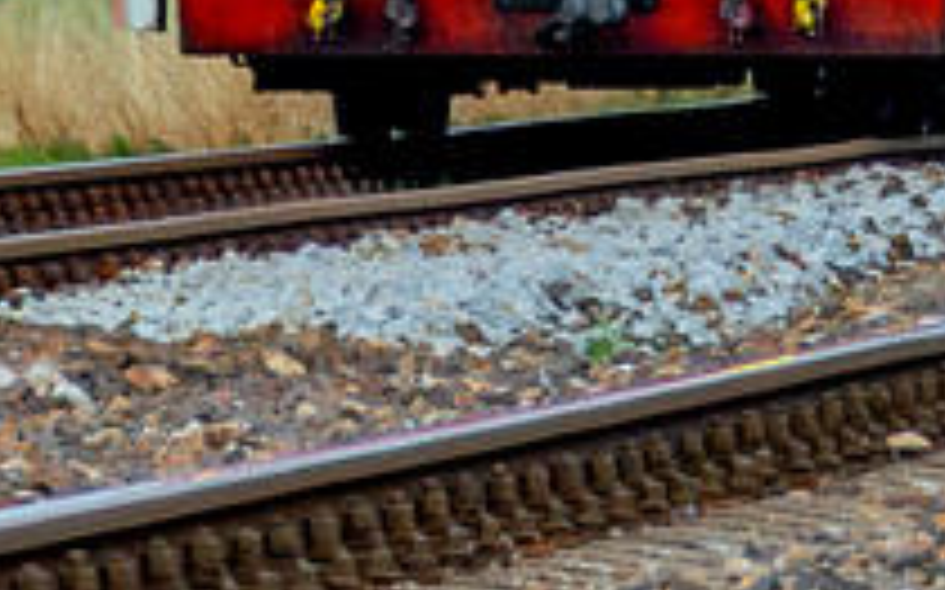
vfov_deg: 1.2
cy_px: -1074
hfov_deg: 2.0
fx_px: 27002
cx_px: 1318
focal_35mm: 1049
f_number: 8
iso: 200
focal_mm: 90
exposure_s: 1/320
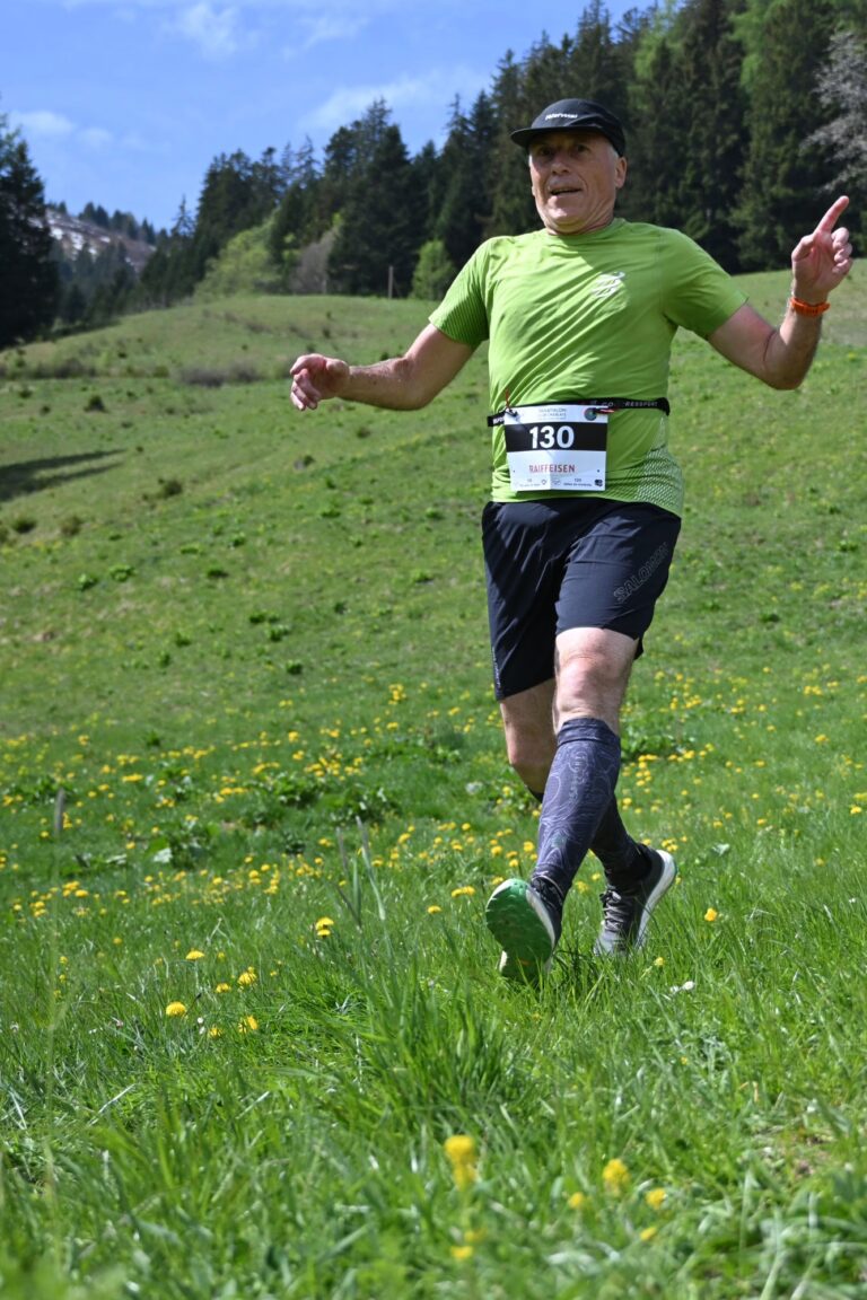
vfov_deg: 28.6
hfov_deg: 19.3
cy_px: 650
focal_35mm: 70
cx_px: 434
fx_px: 2547
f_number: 5.3
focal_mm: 47
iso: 1000
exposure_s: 1/4000
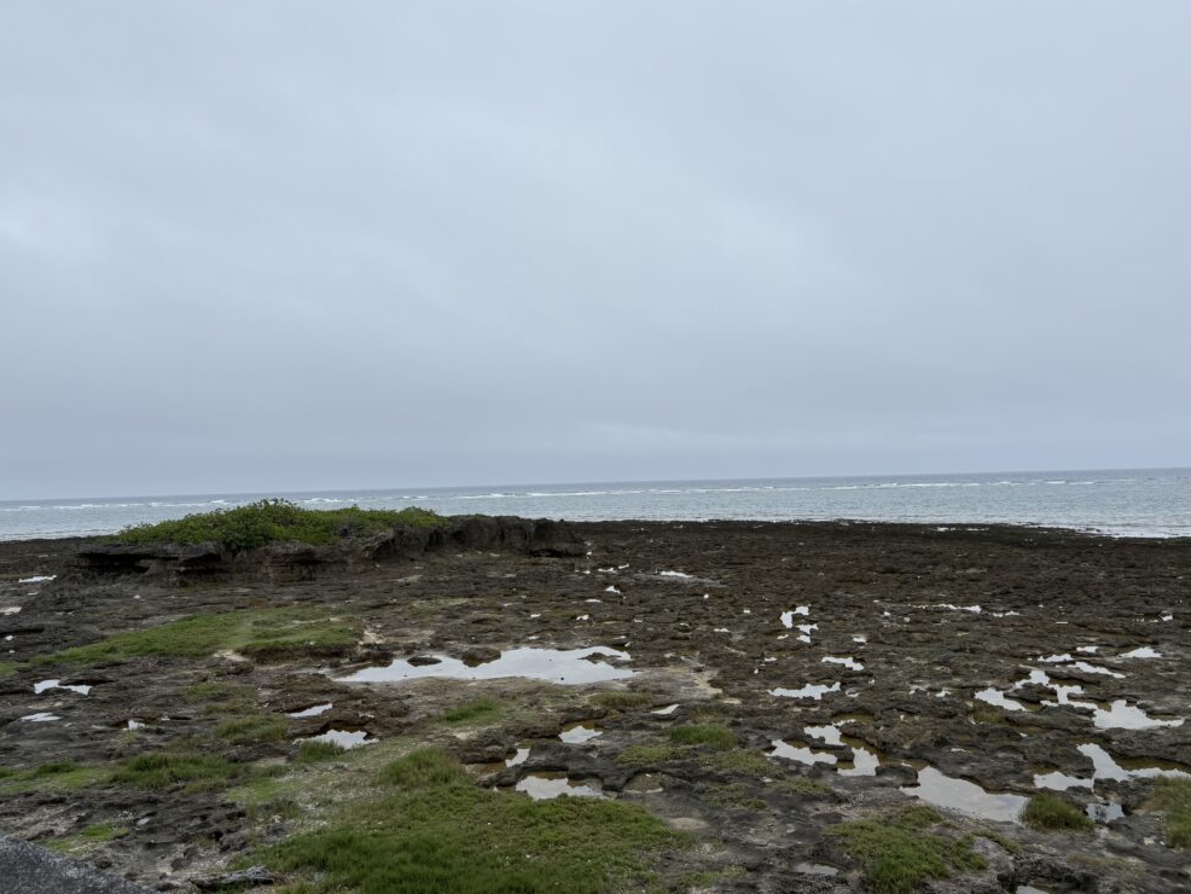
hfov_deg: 65.3
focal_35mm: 27
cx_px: 603
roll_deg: +2.0
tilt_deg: +2.9
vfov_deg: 51.4
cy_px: 439
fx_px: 929
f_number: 1.6
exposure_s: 1/3623
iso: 50
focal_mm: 5.96
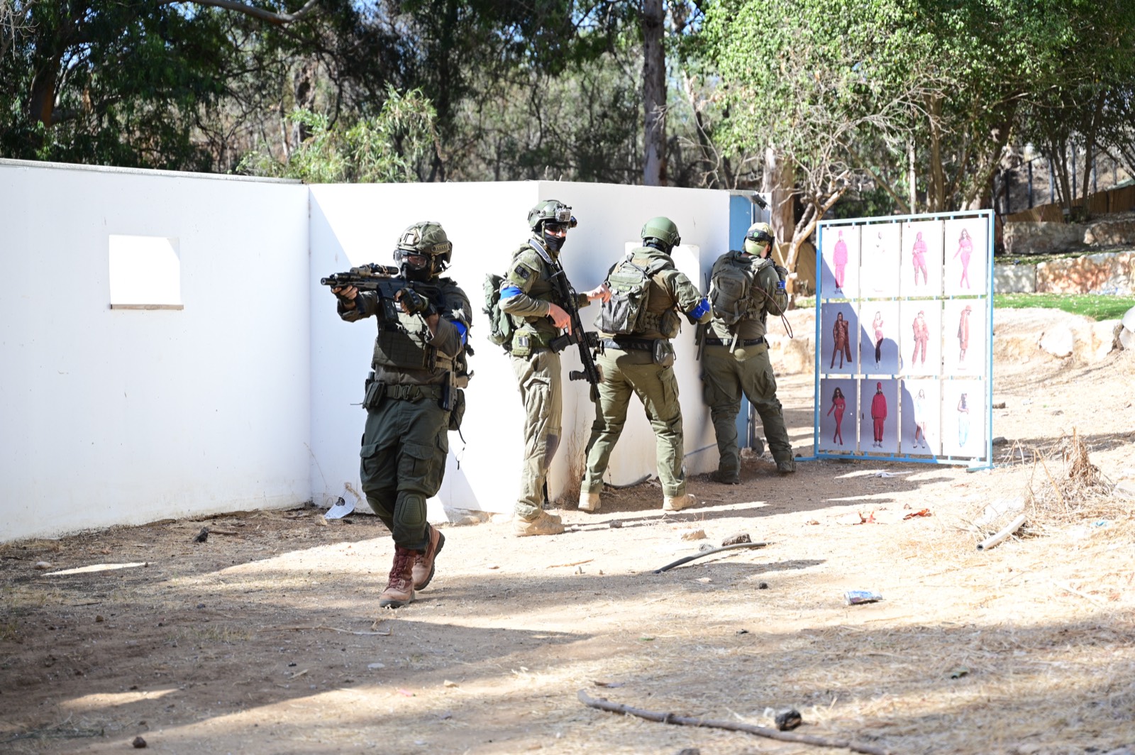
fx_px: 2016
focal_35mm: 64
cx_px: 568
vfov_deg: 21.2
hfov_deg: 31.4
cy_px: 378
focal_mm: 64
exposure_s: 1/1000
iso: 250
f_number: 3.2
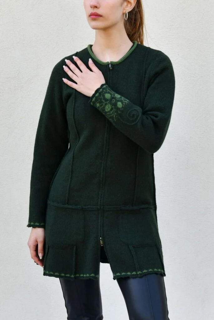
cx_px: 107
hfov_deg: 26.1
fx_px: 462
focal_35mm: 52
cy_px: 160
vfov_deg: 38.1
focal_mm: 52
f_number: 5.6
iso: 100
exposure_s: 1/90
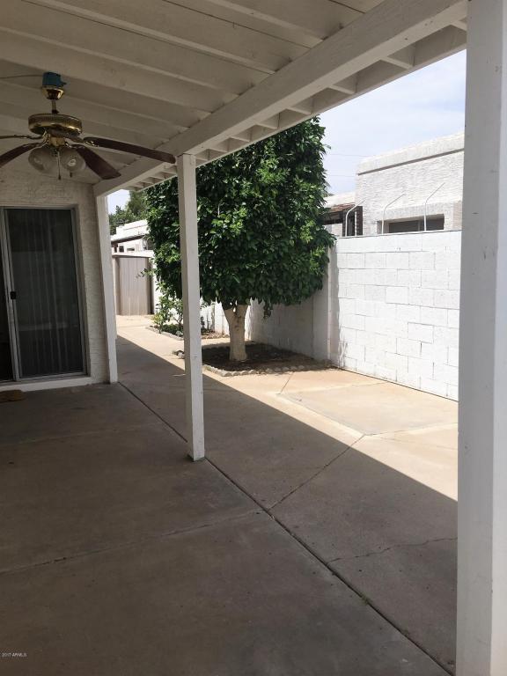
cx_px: 254
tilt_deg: -6.4
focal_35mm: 29
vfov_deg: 61.7
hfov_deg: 48.2
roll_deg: +2.0
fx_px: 566
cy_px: 338
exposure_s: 1/2481
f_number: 2.2
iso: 25
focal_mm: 4.15
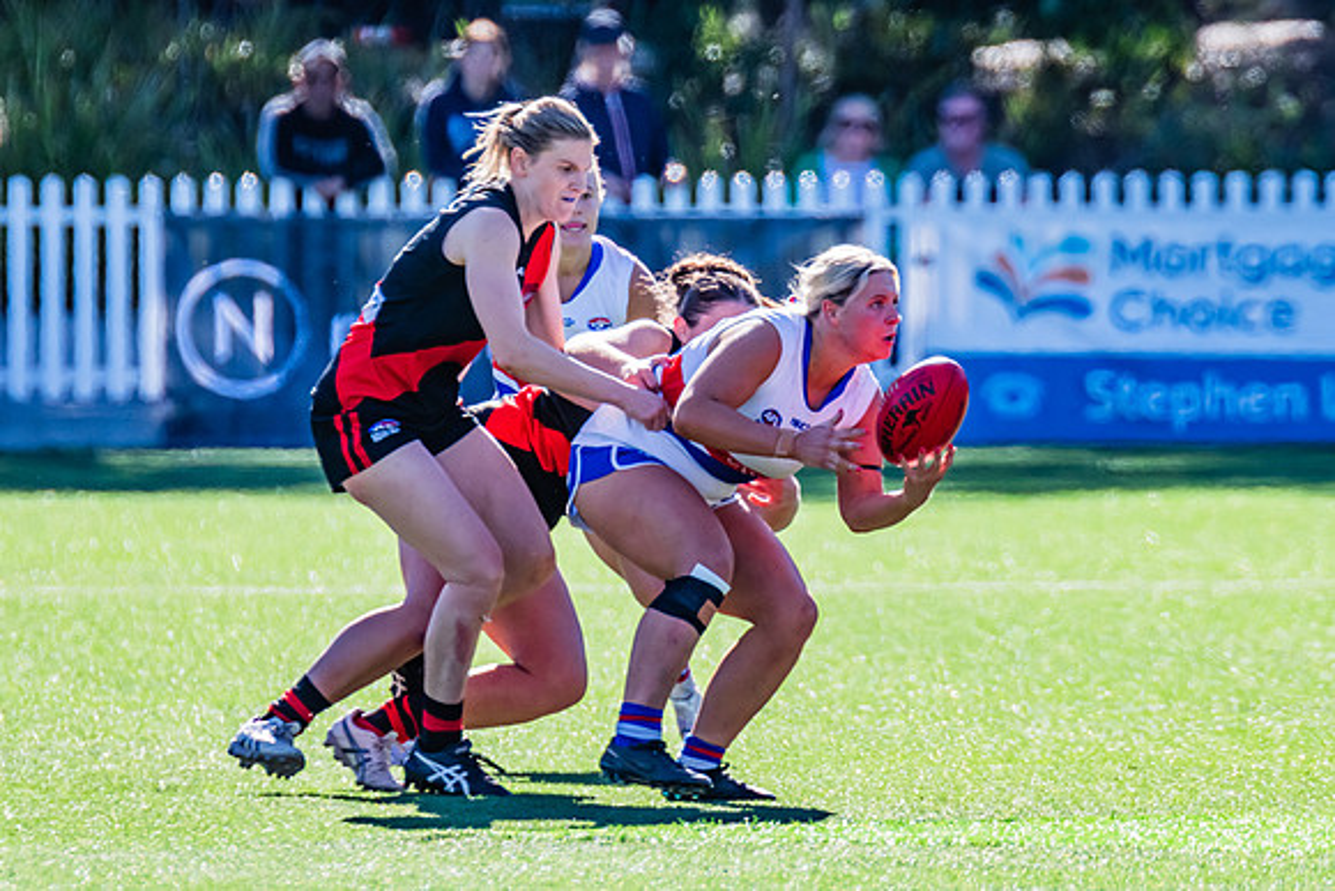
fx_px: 33799
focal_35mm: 911
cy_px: 388
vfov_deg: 1.5
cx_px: 952
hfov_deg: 2.3
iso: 800
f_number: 8
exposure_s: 1/1250
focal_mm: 600
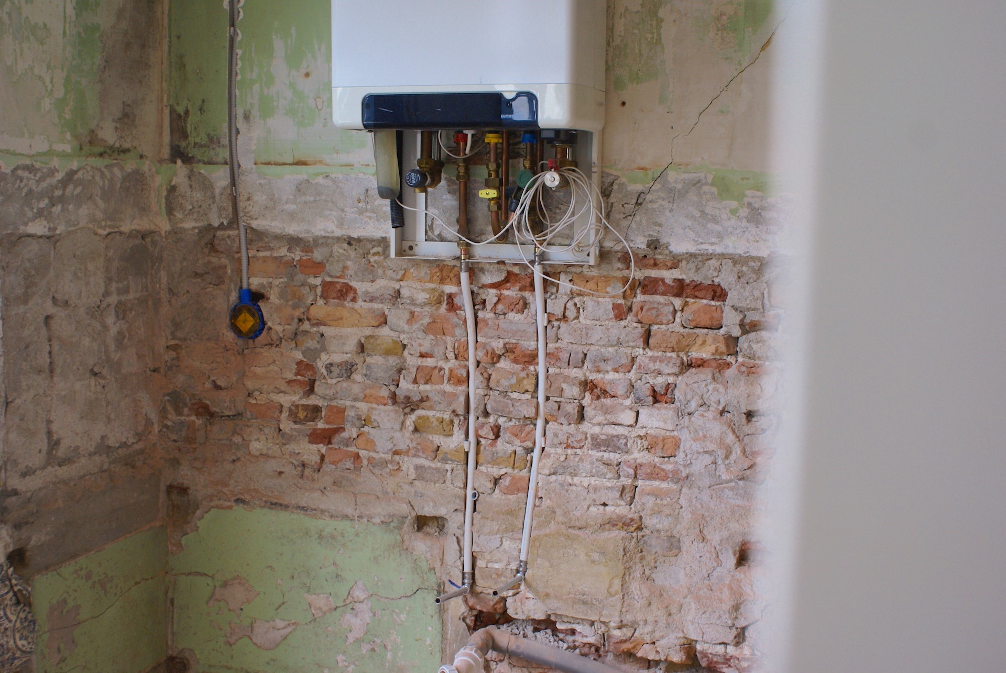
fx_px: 1091
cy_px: 336
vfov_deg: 34.3
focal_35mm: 39
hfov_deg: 49.5
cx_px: 503
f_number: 4.5
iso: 400
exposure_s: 1/30
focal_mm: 26
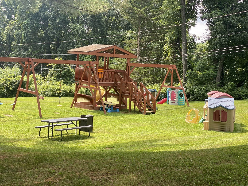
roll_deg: -3.7
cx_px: 124
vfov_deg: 28.0
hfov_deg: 36.8
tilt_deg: -5.7
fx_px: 373
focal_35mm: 52
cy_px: 93
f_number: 2
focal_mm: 6
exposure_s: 1/229
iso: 20
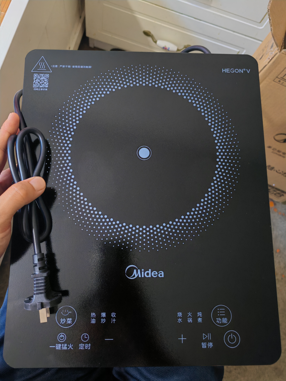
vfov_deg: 65.3
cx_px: 143
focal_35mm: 27
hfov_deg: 51.4
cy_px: 190
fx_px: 297
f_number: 1.95
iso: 1600
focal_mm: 5.52
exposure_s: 1/33
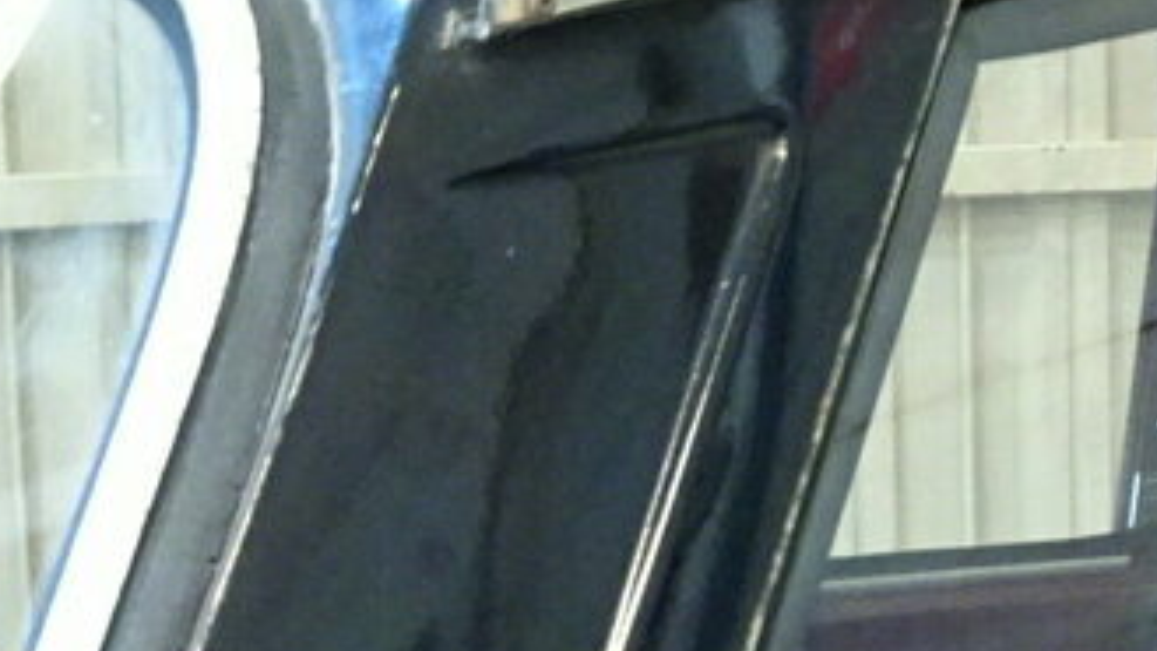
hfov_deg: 15.3
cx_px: 1379
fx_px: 4141
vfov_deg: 8.8
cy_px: 985
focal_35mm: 135
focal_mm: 5.79
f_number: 4
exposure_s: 1/8
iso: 800
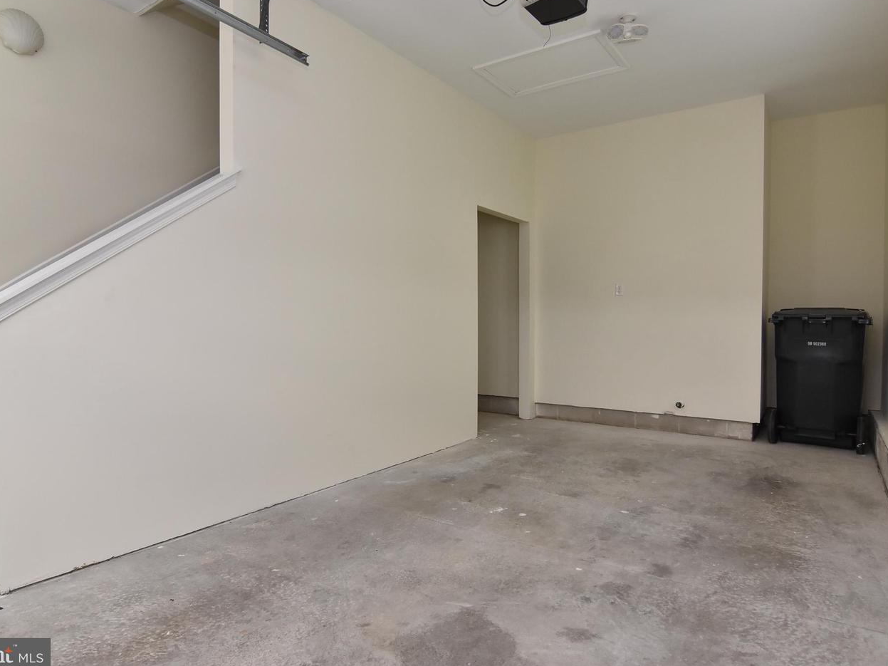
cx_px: 452
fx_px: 513
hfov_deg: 81.7
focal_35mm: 20
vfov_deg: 66.0
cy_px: 332
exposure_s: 1/160
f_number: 7.1
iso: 800
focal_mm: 12
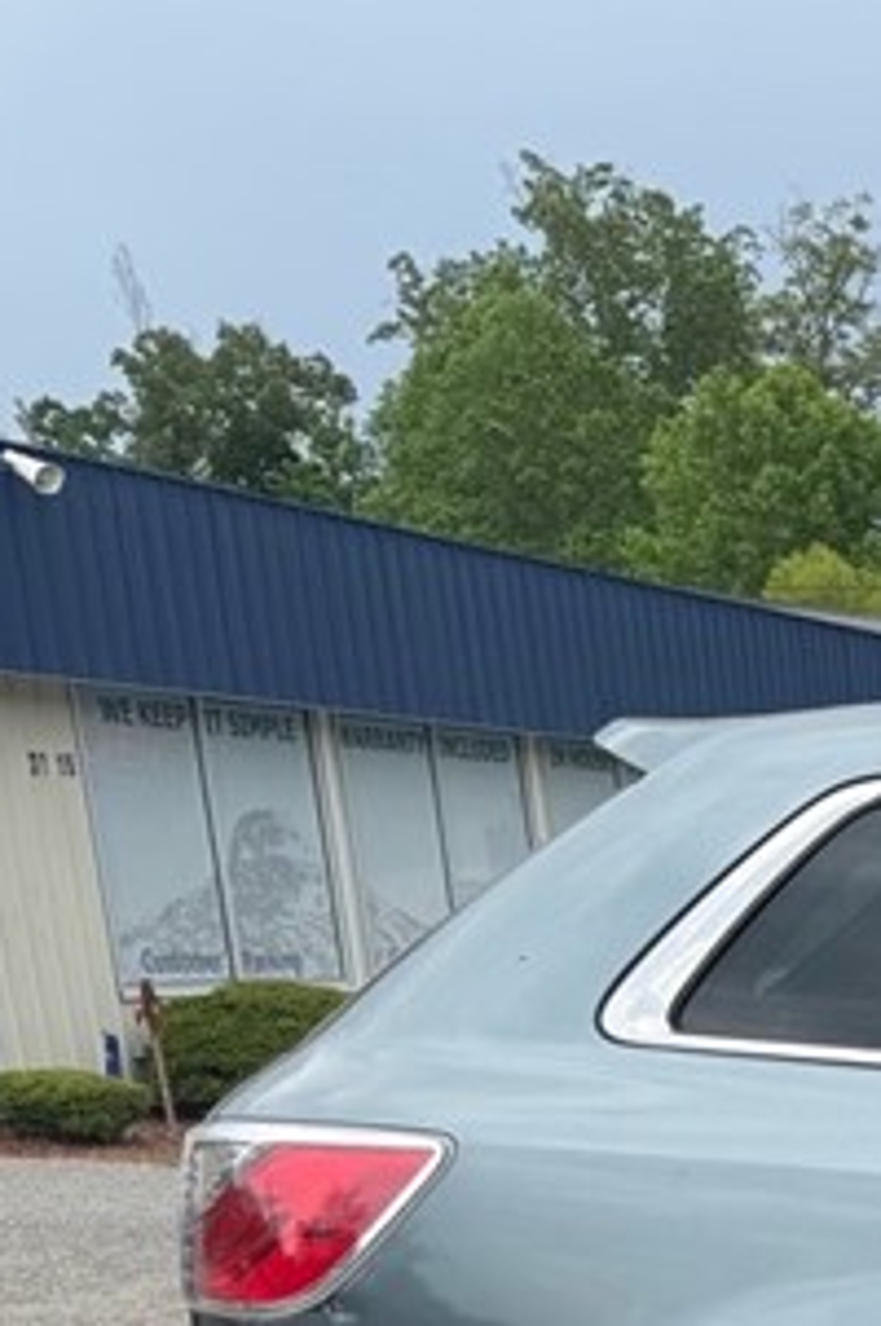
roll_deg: -0.2
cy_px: 1643
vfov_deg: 21.9
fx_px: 3127
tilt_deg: -11.6
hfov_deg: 12.3
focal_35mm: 85
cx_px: 2176
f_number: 1.78
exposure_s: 1/979
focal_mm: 6.76
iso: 80
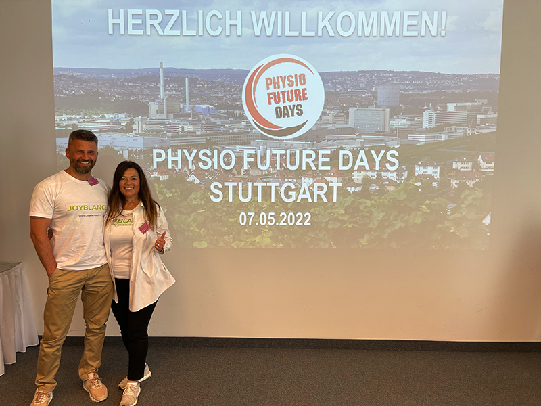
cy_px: 203
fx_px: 406
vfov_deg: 53.1
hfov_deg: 67.3
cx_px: 270
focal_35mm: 26
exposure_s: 1/100
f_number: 1.6
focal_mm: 5.1
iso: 64
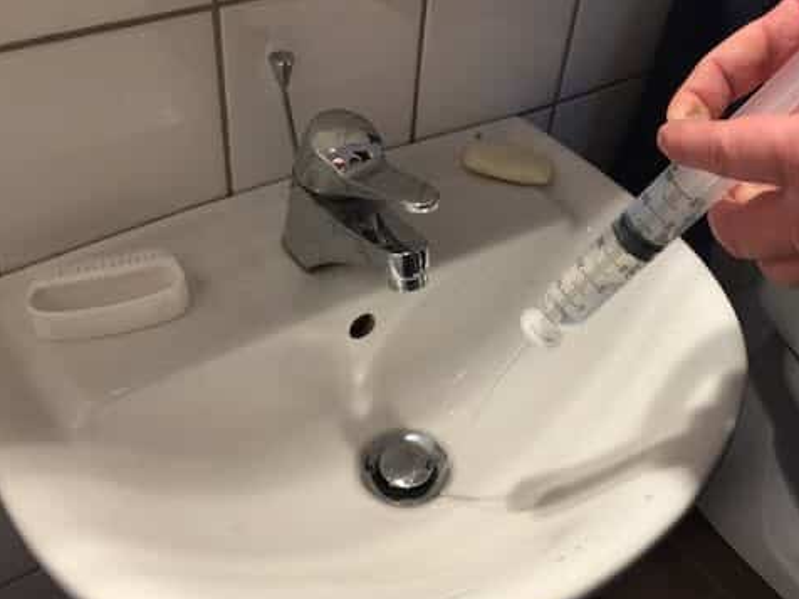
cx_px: 480
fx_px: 900
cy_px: 294
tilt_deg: -42.5
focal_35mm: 39
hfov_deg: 47.6
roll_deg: -9.8
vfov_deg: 36.8
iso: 64
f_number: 2.2
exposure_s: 1/17
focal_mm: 4.15
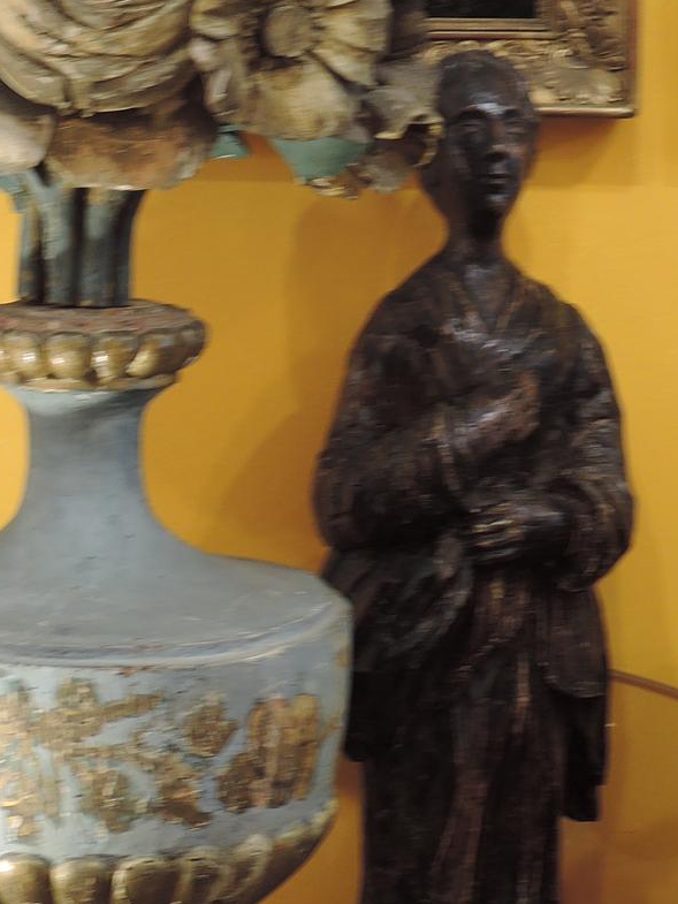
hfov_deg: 13.3
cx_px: 26
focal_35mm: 110
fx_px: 2872
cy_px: 154
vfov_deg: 17.7
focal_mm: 9.6
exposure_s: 1/10
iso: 100
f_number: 3.4
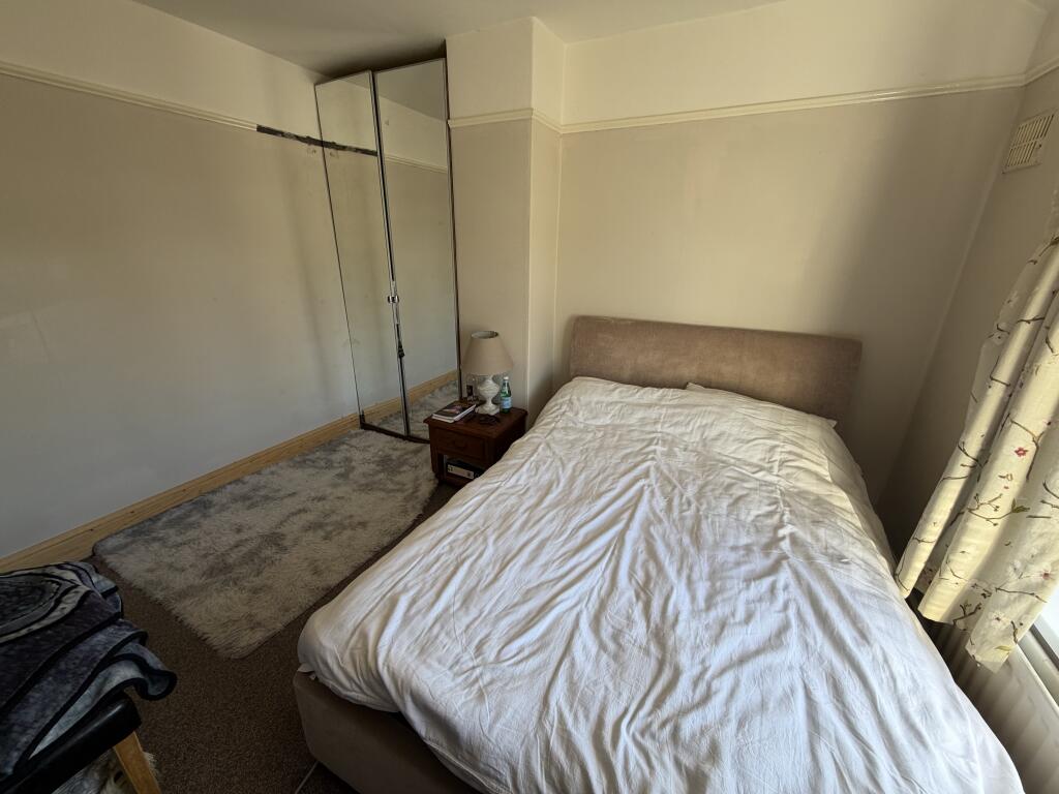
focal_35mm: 14
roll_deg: +0.1
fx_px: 428
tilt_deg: -17.5
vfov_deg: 85.7
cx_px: 530
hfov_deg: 102.1
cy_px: 397
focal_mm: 2.22
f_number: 2.2
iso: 80
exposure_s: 1/100
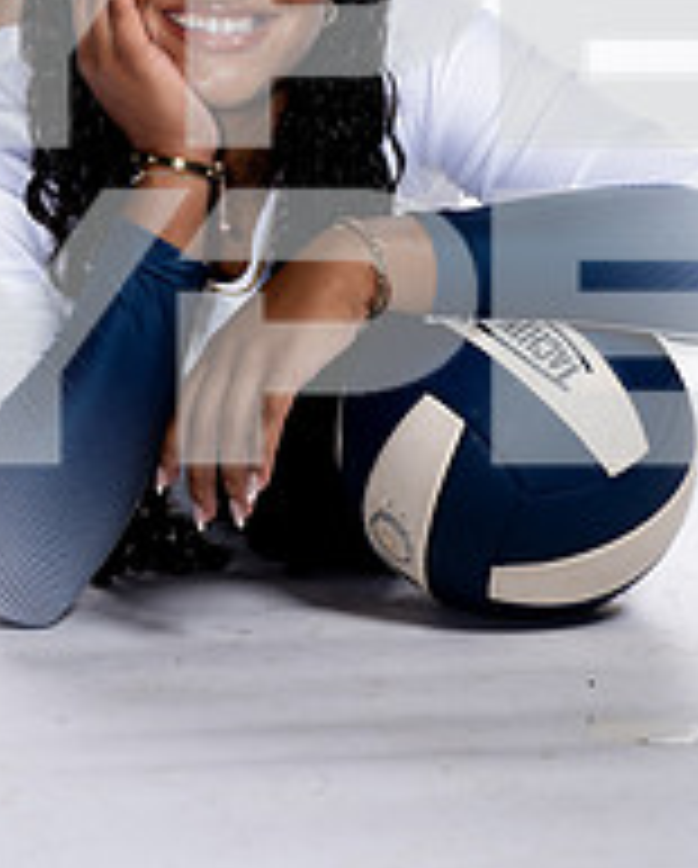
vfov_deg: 14.7
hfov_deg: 11.9
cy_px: 13
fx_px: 3323
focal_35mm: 129
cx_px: 135
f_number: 5.6
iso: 100
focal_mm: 59
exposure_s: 1/250
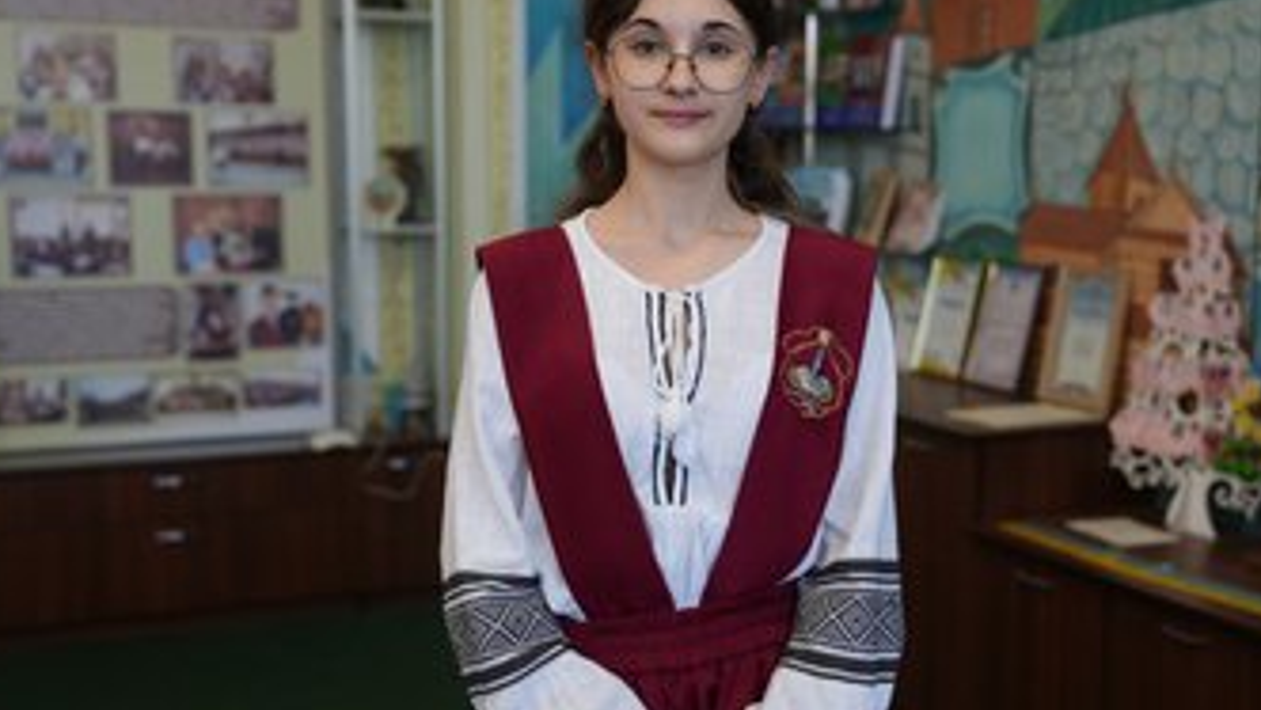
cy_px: 370
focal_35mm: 53
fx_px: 1773
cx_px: 706
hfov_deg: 39.1
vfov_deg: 22.7
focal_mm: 42
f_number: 2.8
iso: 160
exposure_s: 1/125
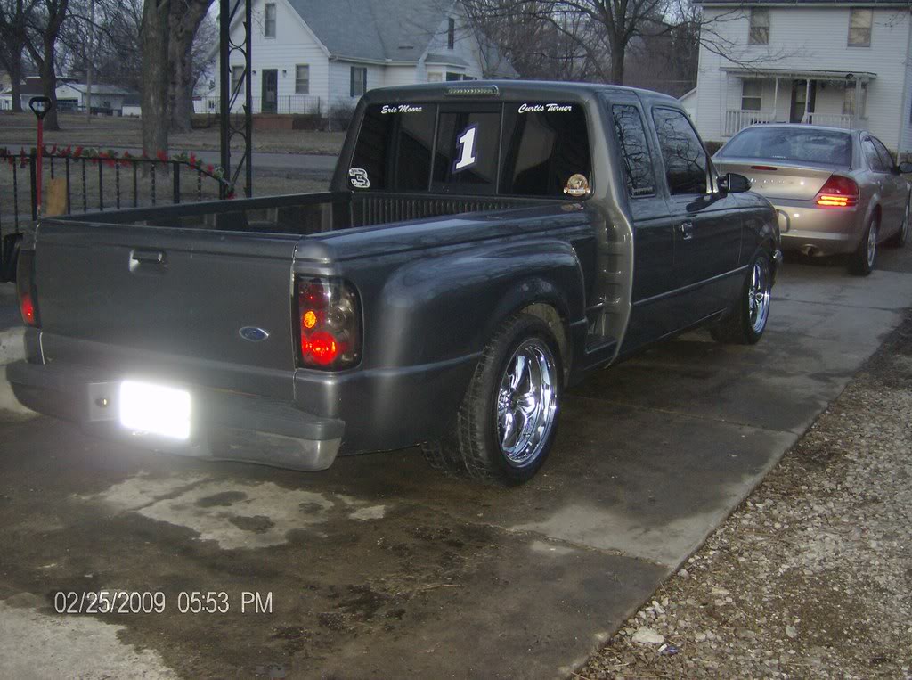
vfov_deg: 37.6
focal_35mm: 38
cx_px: 456
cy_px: 340
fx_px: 999
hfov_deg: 49.1
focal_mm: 6.4
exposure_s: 1/66.6
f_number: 2.9
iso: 200
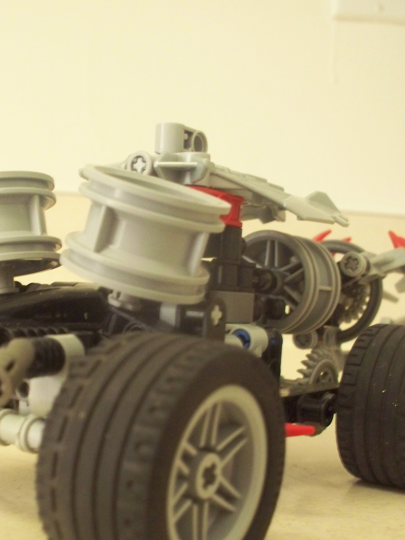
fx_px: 842
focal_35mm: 54
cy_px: 312
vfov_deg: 35.5
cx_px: 86
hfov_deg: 26.6
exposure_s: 1/15
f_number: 2.8
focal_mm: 7.54
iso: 400
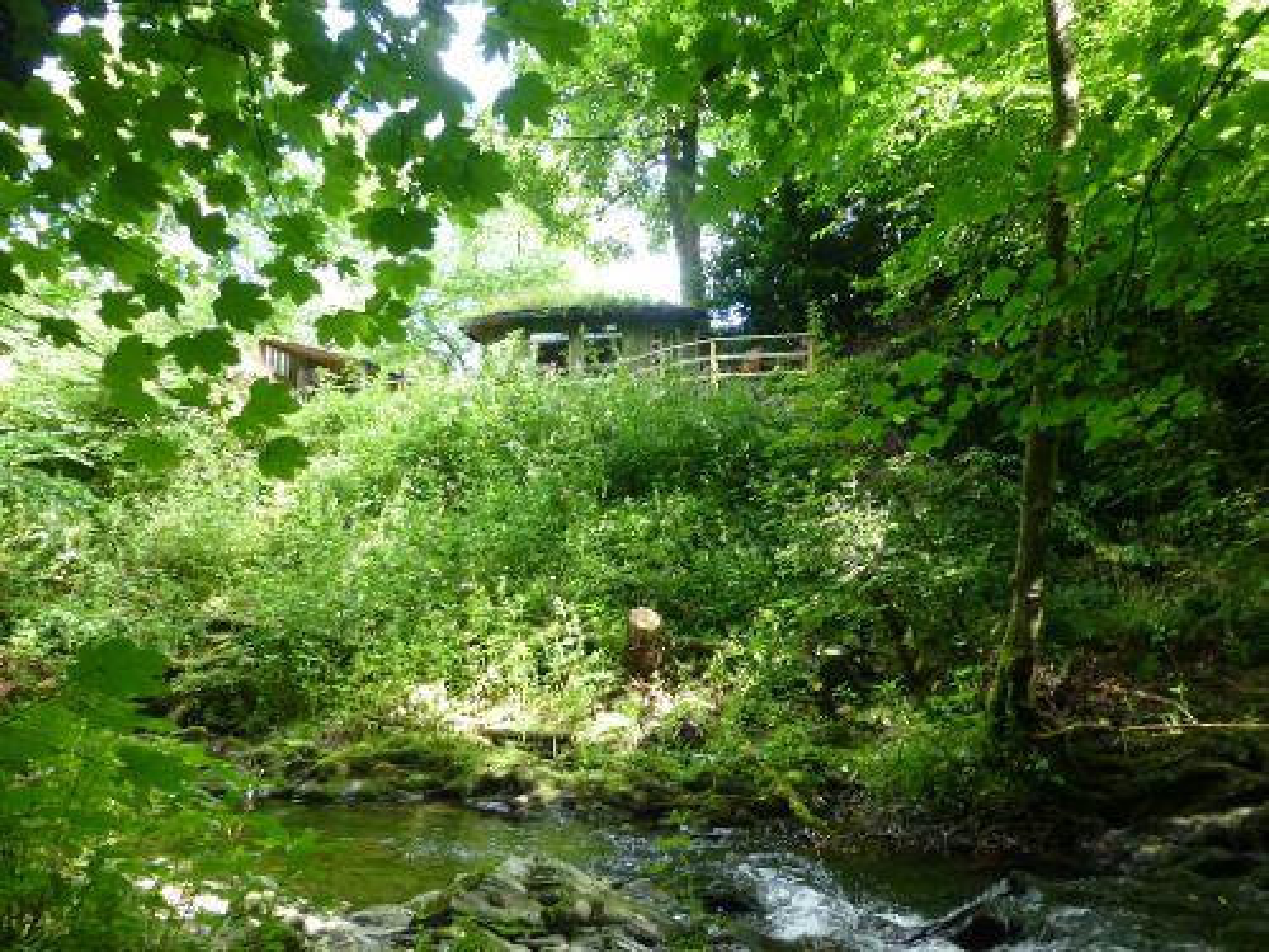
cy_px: 476
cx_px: 634
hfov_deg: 71.6
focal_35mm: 24
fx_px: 880
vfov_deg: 56.8
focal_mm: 4.3
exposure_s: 1/60
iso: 250
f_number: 3.3
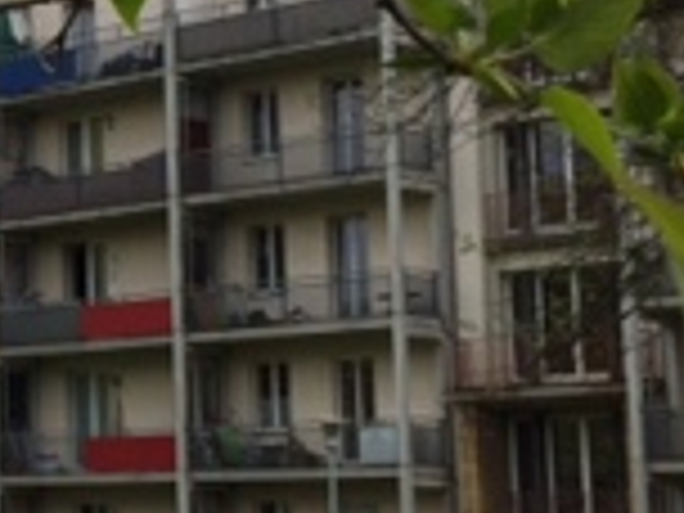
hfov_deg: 14.5
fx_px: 2411
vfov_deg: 12.1
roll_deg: +0.7
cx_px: -477
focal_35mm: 122
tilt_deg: +7.7
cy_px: 212
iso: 32
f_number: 2.2
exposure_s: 1/2053
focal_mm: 4.15
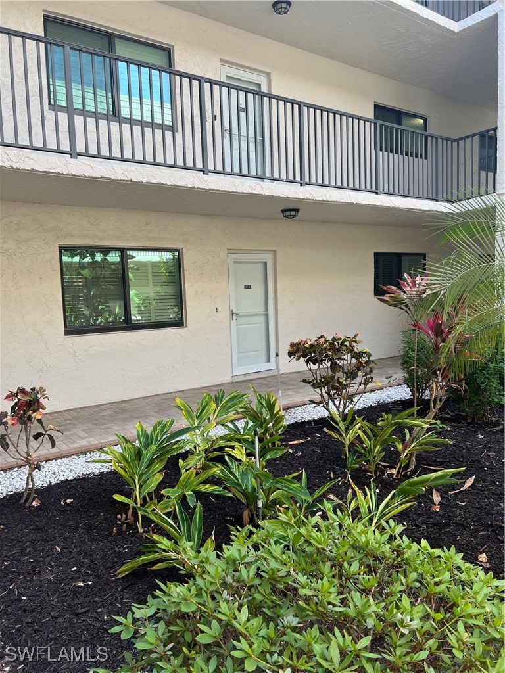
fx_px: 506
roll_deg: +0.6
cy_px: 336
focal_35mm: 26
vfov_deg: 67.3
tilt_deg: -5.1
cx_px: 252
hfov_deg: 53.1
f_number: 1.5
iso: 50
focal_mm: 5.7
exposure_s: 1/383
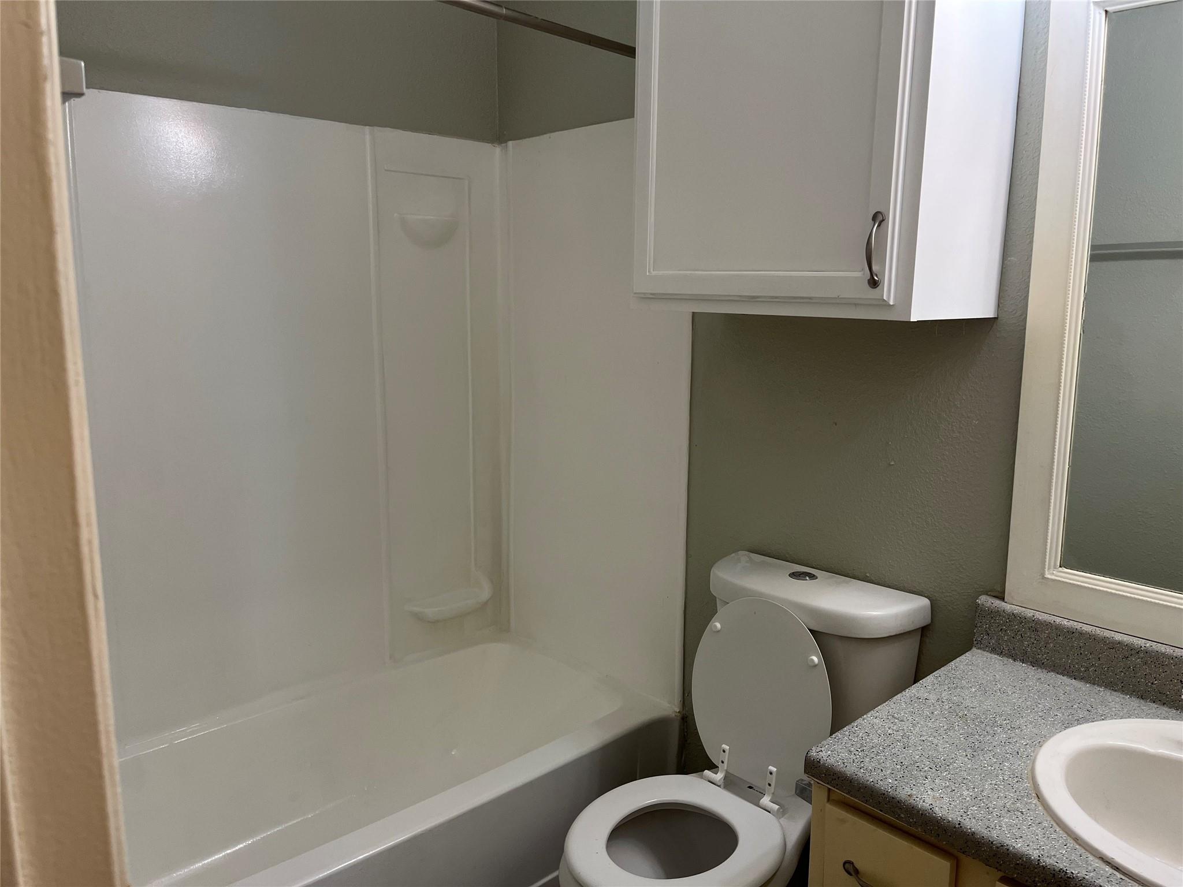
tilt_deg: -9.5
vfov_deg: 53.1
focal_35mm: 26
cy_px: 444
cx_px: 592
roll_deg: -0.2
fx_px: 889
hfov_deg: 67.3
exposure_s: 1/60
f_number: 1.6
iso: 80
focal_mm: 5.1
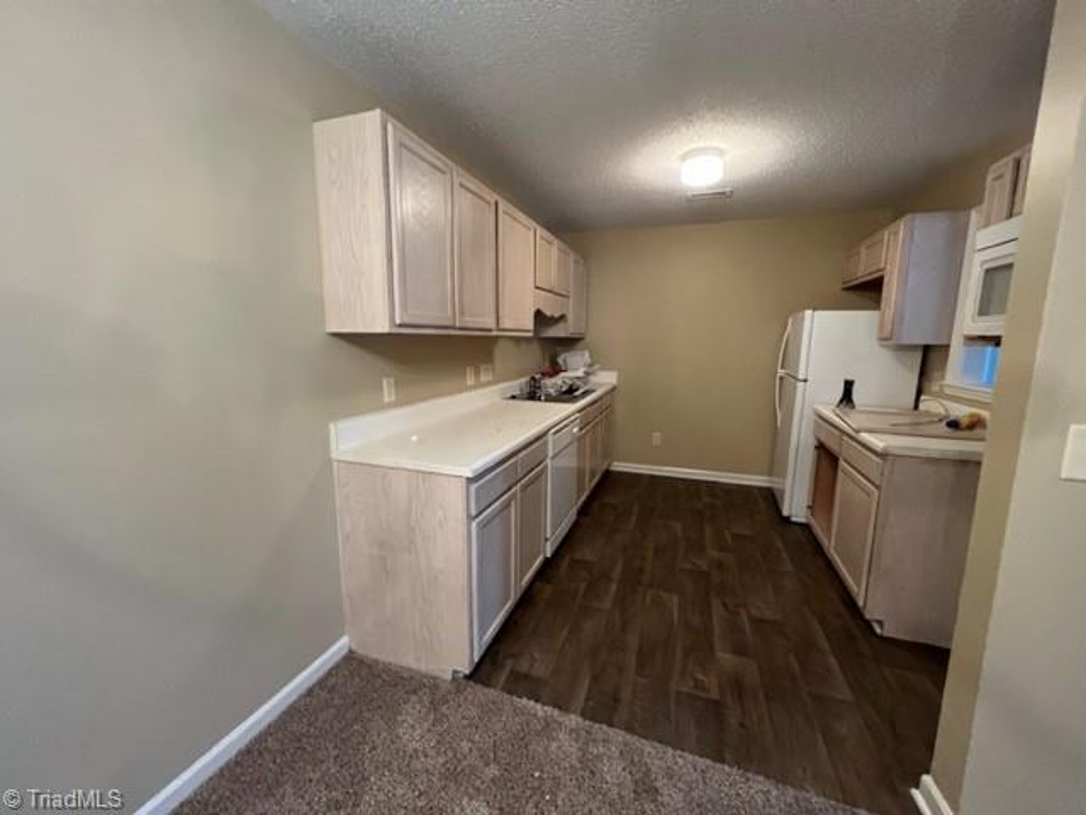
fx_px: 408
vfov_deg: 89.9
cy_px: 408
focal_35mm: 13
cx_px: 543
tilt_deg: -9.7
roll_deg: -0.6
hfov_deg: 106.2
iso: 800
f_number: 1.8
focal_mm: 1.57
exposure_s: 1/60
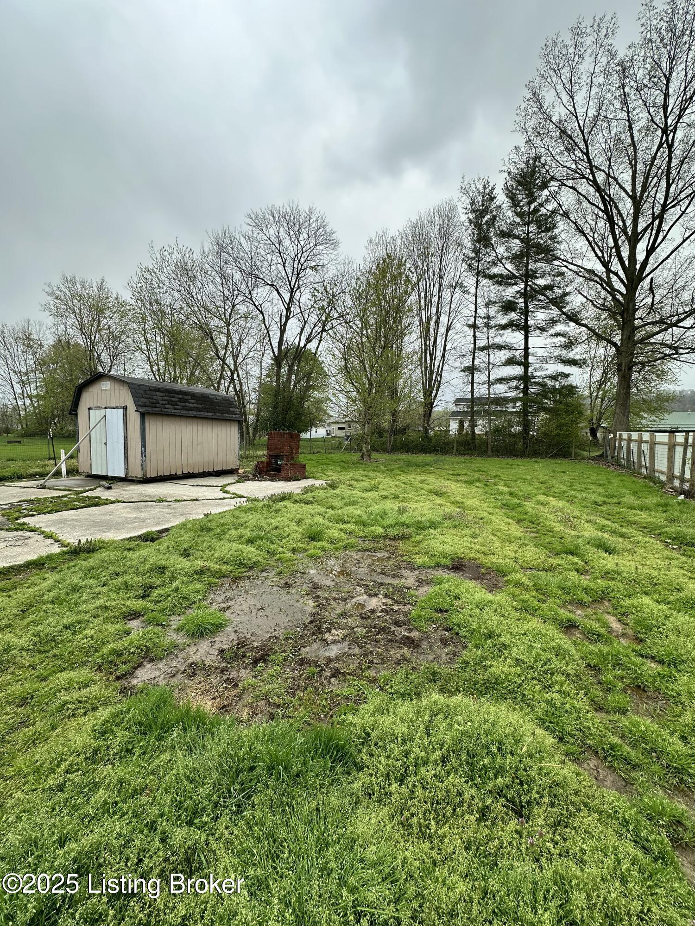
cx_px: 348
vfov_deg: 102.1
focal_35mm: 14
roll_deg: -0.6
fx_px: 375
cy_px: 463
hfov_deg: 85.7
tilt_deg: -5.2
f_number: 2.2
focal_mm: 2.22
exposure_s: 1/593
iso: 40
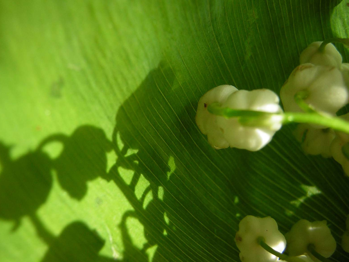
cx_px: 177
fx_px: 373
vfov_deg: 38.7
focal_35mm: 37
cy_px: 133
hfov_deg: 50.1
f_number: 2.6
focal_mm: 4.7
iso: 50
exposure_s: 1/154
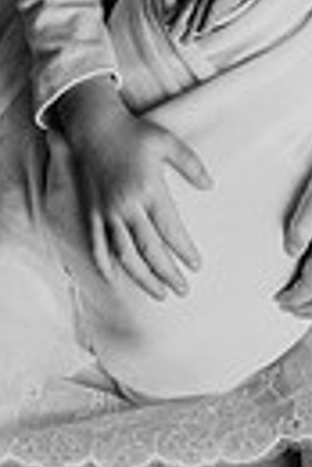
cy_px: -334
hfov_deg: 16.5
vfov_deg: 19.4
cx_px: 161
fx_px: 1076
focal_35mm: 83
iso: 100
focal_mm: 24
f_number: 2.8
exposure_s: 1/160
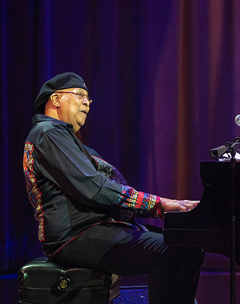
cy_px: 133
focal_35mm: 595
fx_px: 5327
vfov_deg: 3.3
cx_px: 231
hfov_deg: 2.6
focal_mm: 373
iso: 3200
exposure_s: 1/250
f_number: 5.6
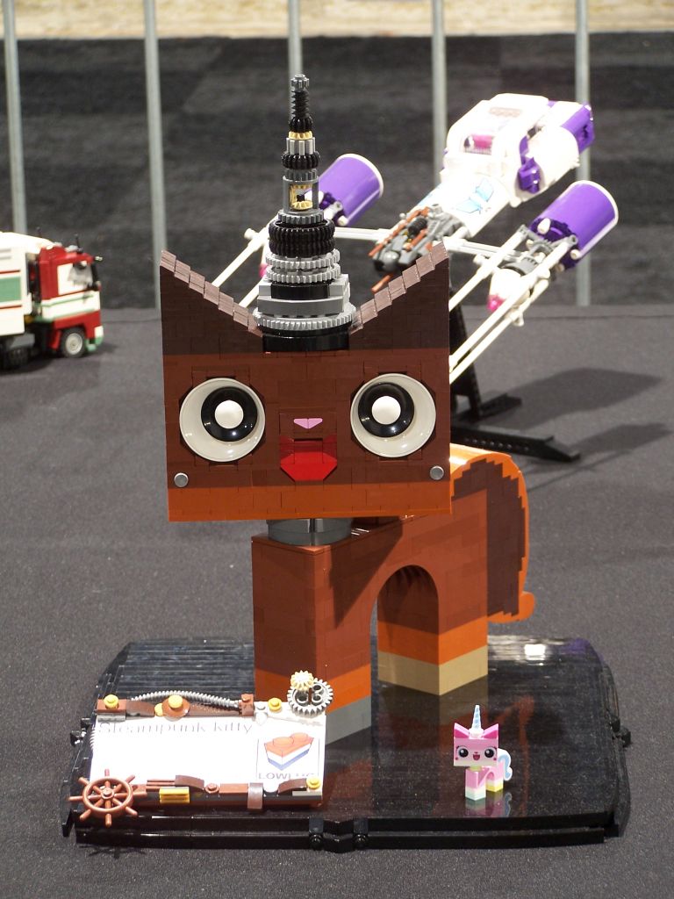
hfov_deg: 12.7
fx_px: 3037
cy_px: 450
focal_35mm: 117
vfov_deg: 16.8
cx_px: 337
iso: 80
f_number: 3.2
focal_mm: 19.4
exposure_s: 1/2
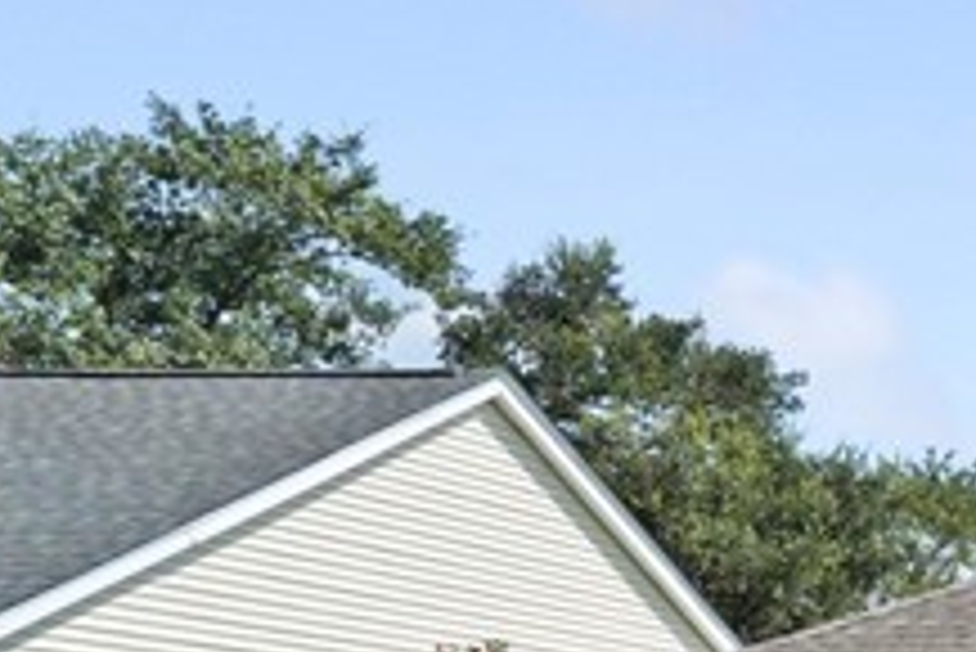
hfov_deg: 15.2
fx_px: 2238
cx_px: 2303
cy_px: 881
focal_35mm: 82
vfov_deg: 15.6
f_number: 9
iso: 320
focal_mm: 16.5
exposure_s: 1/160
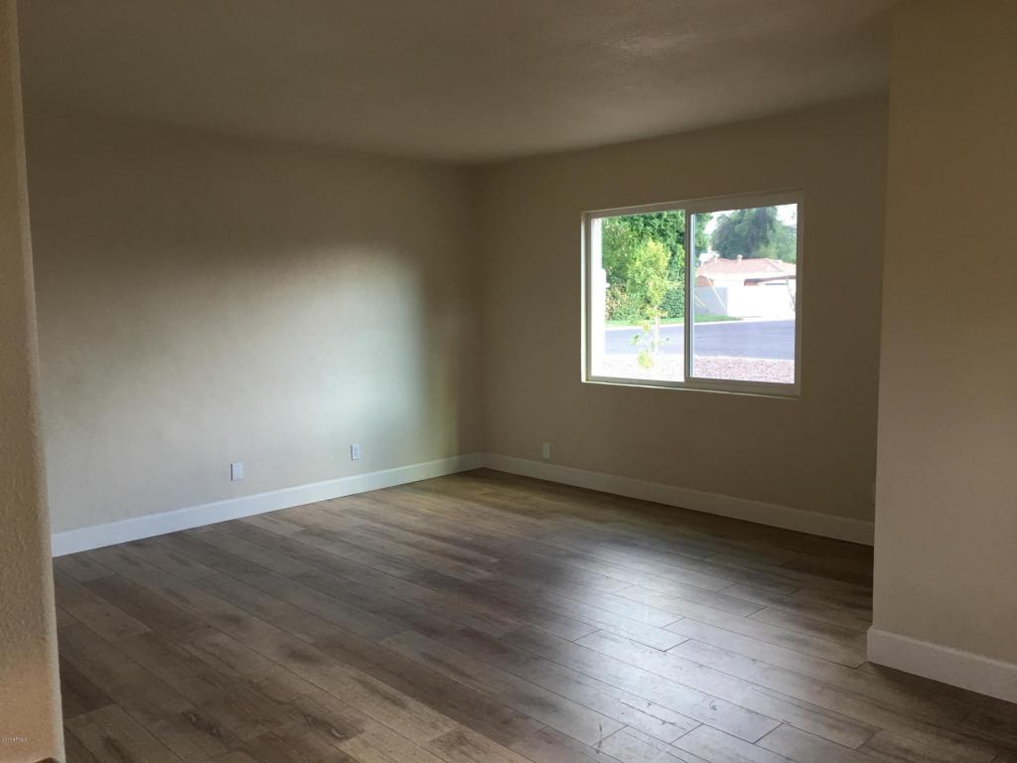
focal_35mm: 29
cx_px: 508
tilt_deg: -3.4
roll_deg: -0.1
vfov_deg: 48.2
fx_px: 852
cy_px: 382
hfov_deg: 61.7
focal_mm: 4.15
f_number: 2.2
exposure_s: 1/30
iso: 25
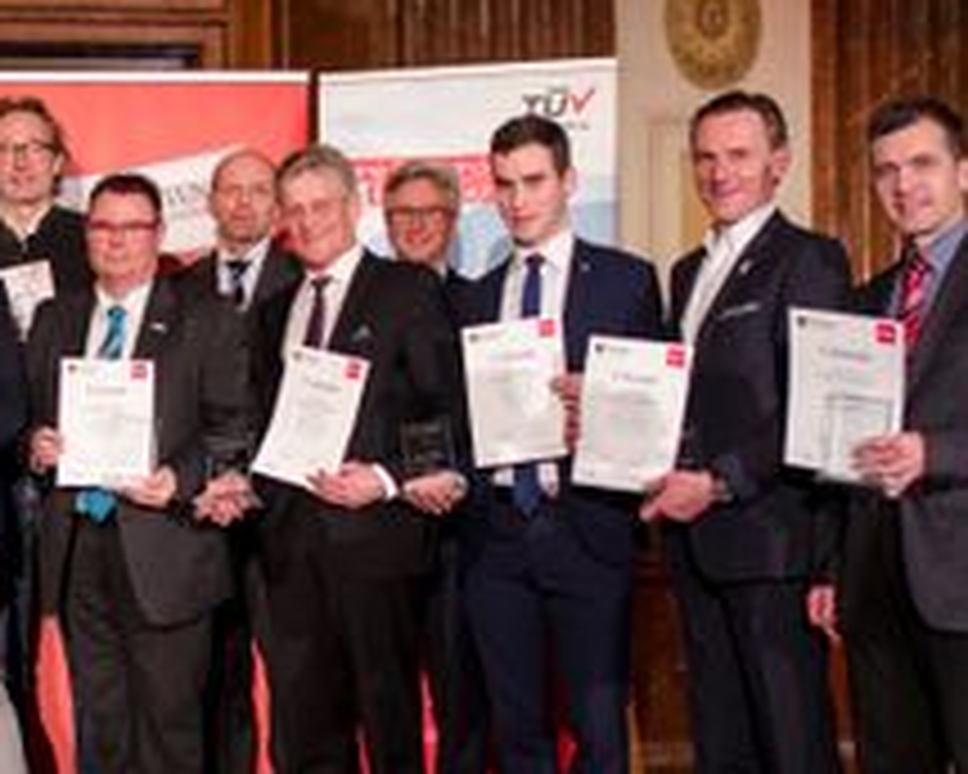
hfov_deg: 26.7
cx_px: -18
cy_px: 425
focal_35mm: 67
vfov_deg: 22.8
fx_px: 1919
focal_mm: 20
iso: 1000
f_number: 2.2
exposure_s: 1/80
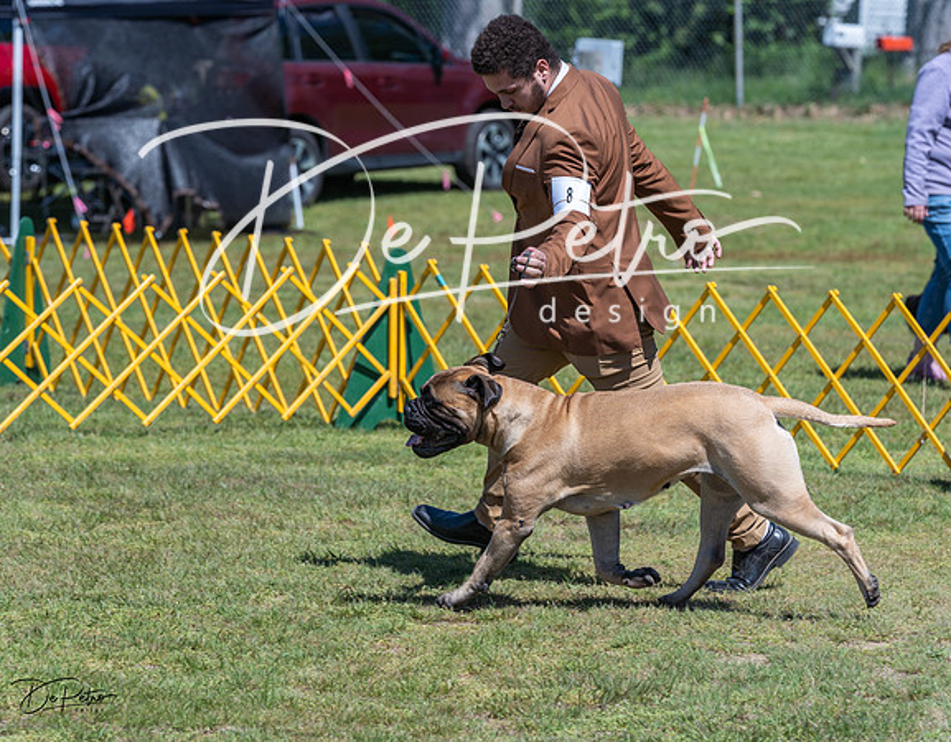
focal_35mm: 222
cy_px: 365
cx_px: 479
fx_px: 6187
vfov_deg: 6.9
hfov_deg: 8.8
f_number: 6.3
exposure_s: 1/640
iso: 125
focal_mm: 184
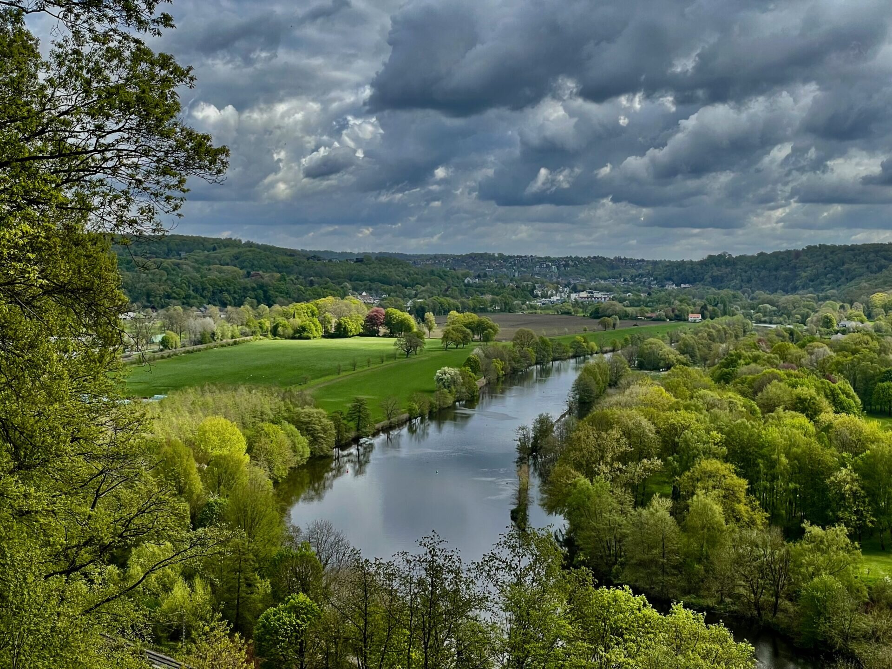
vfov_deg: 28.0
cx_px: 446
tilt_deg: -2.3
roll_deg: -0.8
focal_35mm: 52
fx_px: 1340
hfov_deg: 36.8
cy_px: 334
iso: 25
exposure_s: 1/1065
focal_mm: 6
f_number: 2
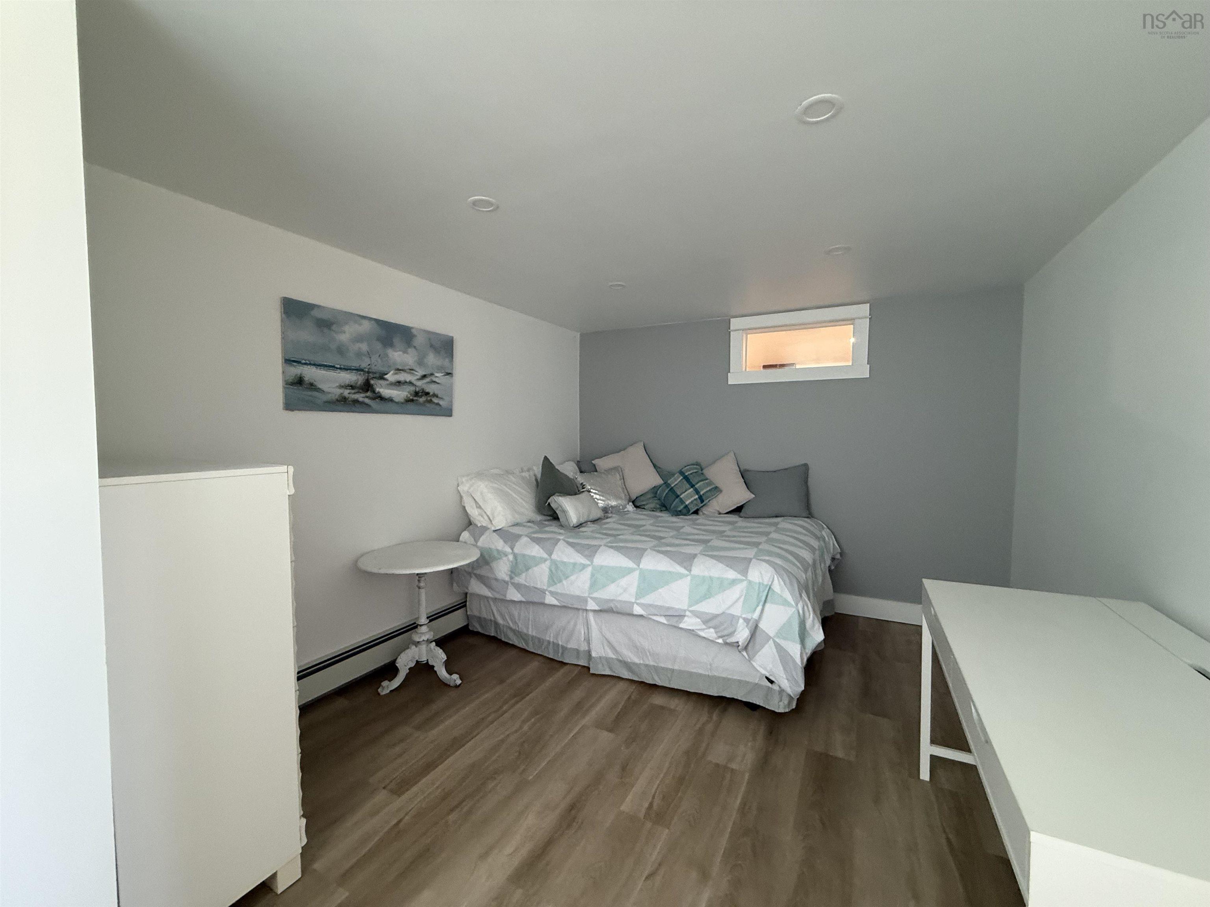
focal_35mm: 14
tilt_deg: -2.0
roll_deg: -0.6
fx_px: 489
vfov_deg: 85.7
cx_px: 605
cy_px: 454
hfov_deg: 102.1
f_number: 2.2
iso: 500
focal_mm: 2.22
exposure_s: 1/60
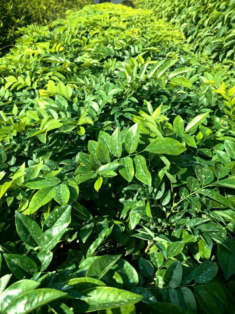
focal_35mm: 27
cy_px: 157
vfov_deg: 65.3
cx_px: 118
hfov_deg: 51.3
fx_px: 244
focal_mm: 5.75
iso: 50
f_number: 2
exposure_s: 1/1422
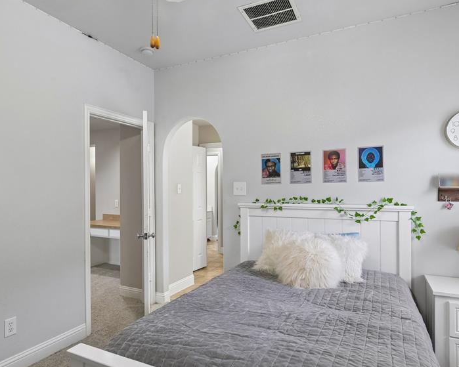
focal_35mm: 23
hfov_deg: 73.3
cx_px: 219
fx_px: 308
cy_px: 186
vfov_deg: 61.6
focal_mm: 16.5
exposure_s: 1/20
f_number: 8
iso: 400
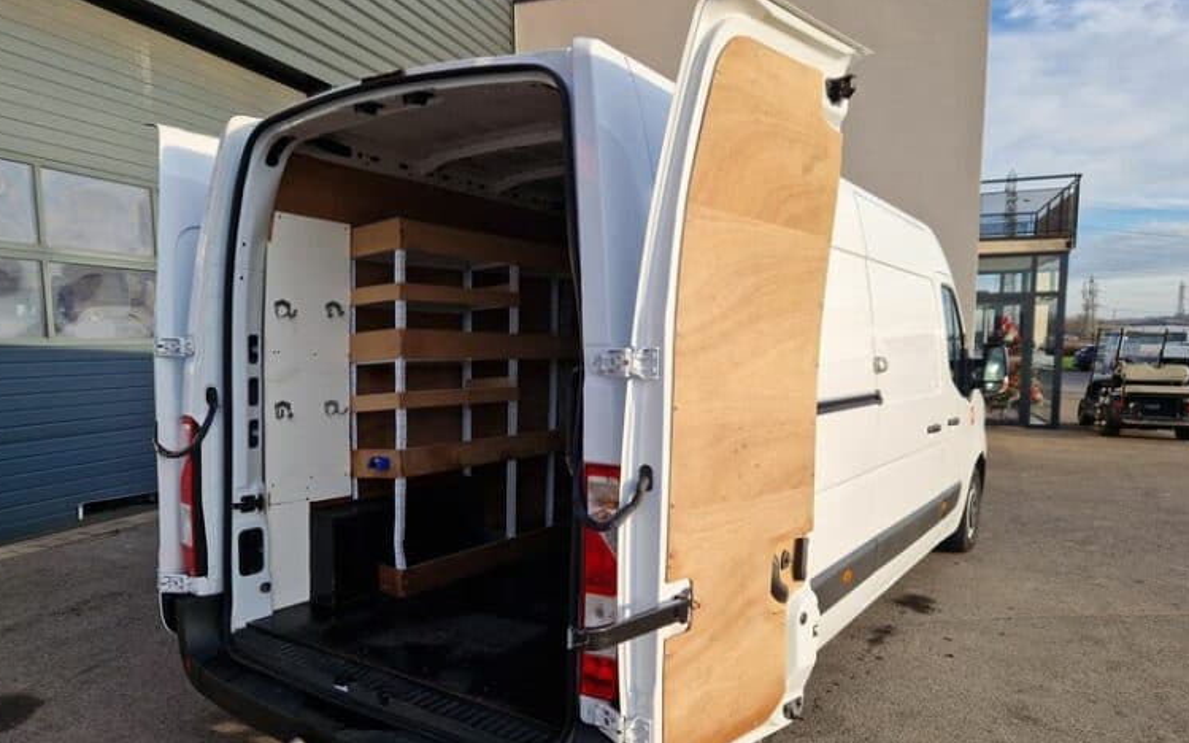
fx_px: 810
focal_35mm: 25
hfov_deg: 72.5
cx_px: 586
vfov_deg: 49.1
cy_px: 425
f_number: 1.8
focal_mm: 5.4
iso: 50
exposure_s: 1/5435
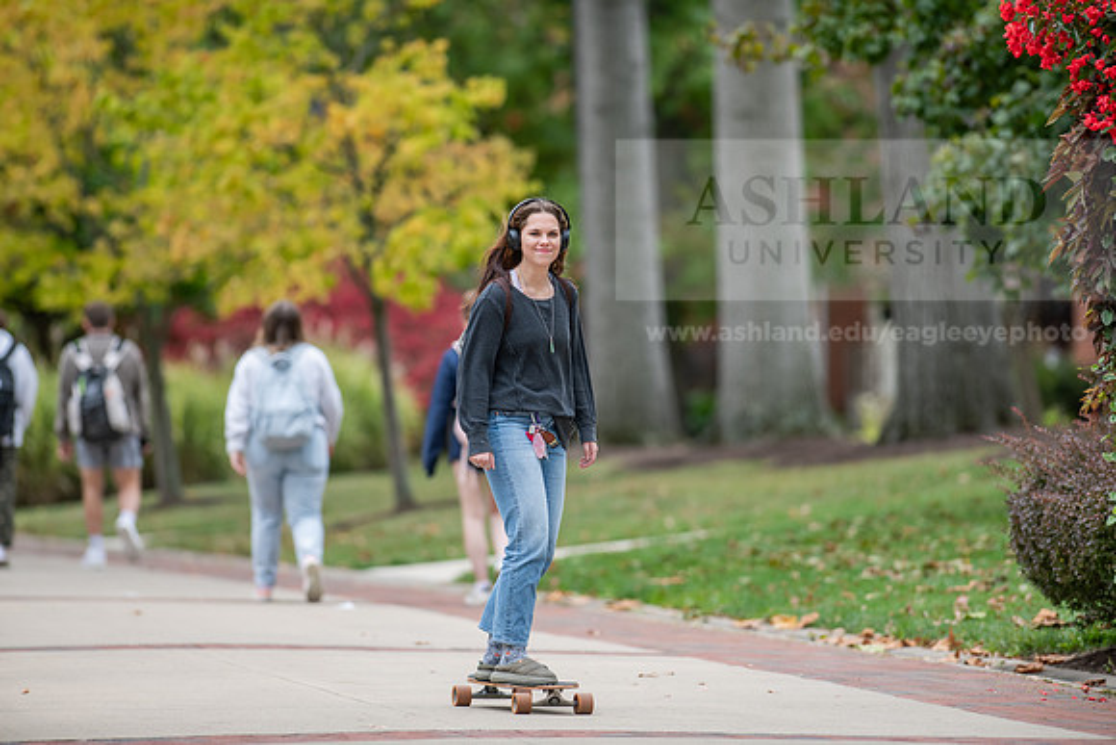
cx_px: 558
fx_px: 9302
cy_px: 372
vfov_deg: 4.6
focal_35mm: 300
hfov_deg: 6.9
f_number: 3.5
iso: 250
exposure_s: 1/500
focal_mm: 300
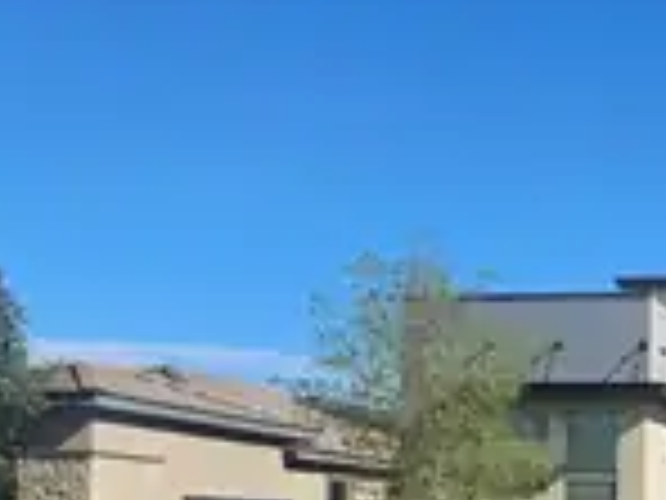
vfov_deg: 22.1
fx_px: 1193
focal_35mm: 62
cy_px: 581
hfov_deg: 27.7
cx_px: 783
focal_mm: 6.3
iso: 10
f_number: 1.7
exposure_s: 1/756
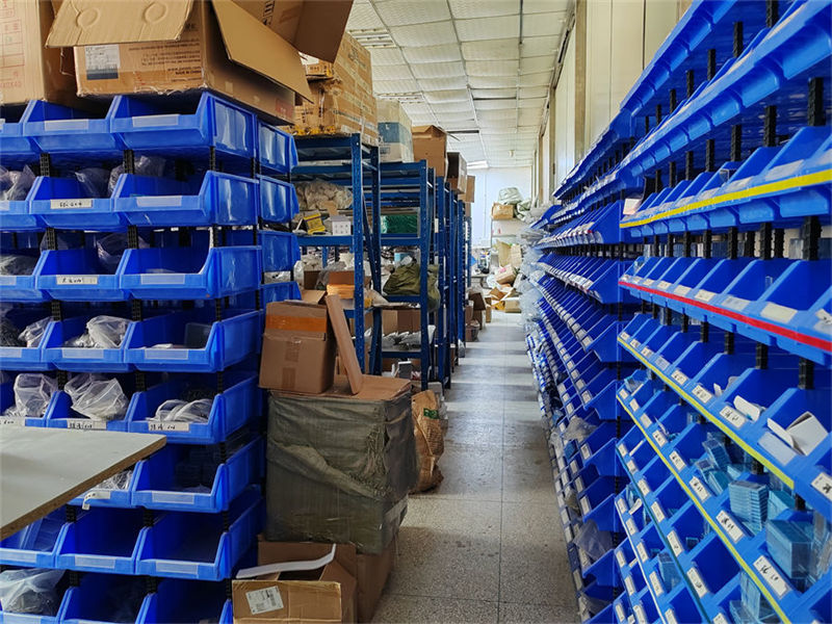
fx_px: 649
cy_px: 312
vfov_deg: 51.4
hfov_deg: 65.3
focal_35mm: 27
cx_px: 416
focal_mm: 5.52
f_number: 1.9
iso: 400
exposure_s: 1/33
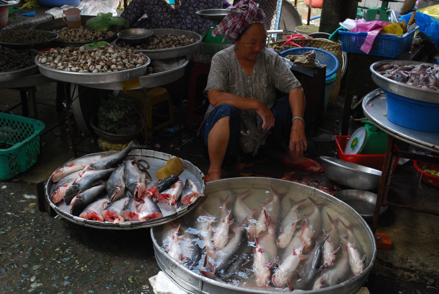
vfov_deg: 29.9
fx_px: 549
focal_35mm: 45
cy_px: 147
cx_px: 220
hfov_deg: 43.6
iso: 400
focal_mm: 30
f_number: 4.8
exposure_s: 1/250
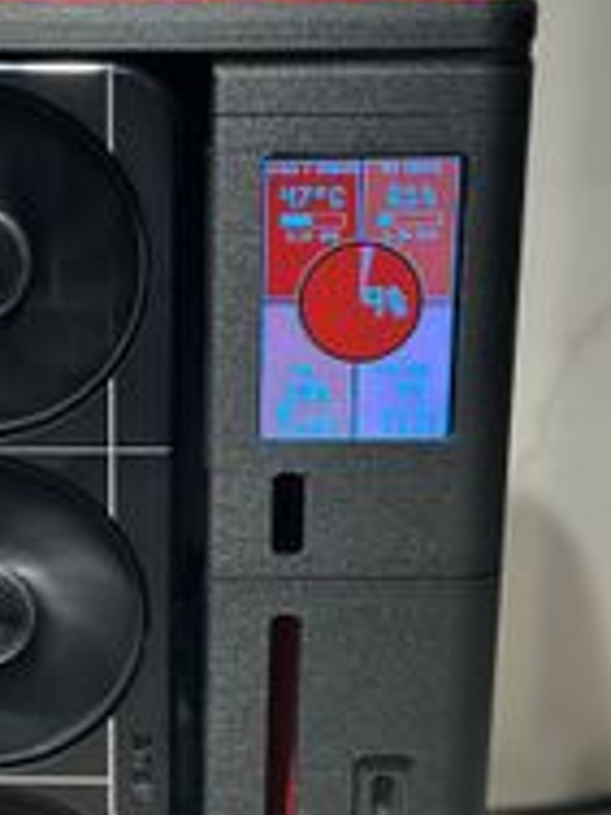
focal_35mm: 102
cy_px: 607
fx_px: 2401
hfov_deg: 14.4
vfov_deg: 19.1
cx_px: 95
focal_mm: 6.86
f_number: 1.78
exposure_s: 1/60
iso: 100
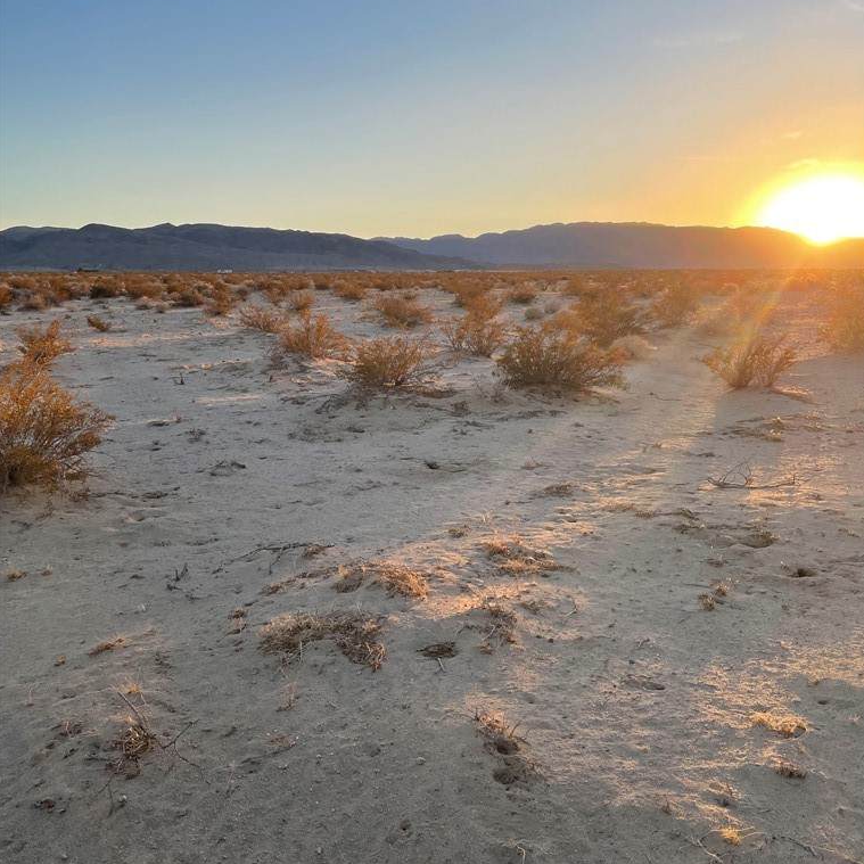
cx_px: 435
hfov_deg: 52.5
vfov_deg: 52.5
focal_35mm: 31
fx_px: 875
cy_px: 419
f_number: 1.6
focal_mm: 4.2
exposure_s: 1/1715
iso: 32
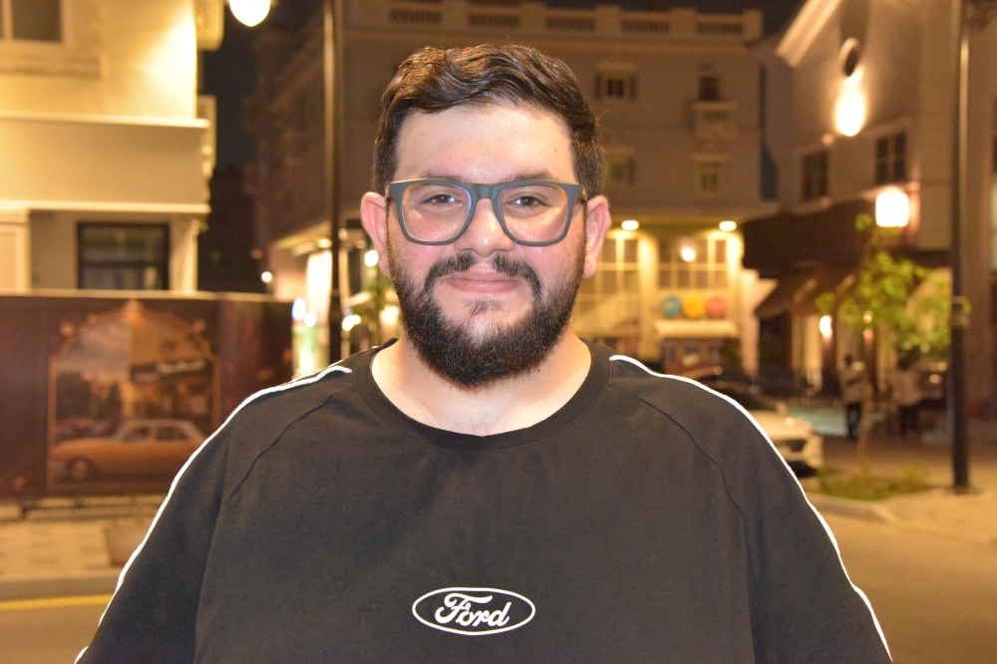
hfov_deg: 31.0
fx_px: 1799
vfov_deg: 20.9
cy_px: 332
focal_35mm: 65
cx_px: 498
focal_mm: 65
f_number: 8
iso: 12800
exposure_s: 1/60
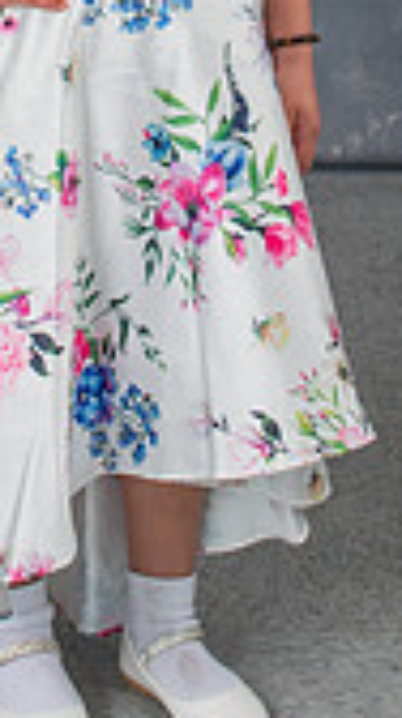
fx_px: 2683
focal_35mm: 141
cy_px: -245
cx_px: 114
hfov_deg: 8.6
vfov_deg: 14.5
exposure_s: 1/160
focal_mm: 27
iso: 200
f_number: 5.6
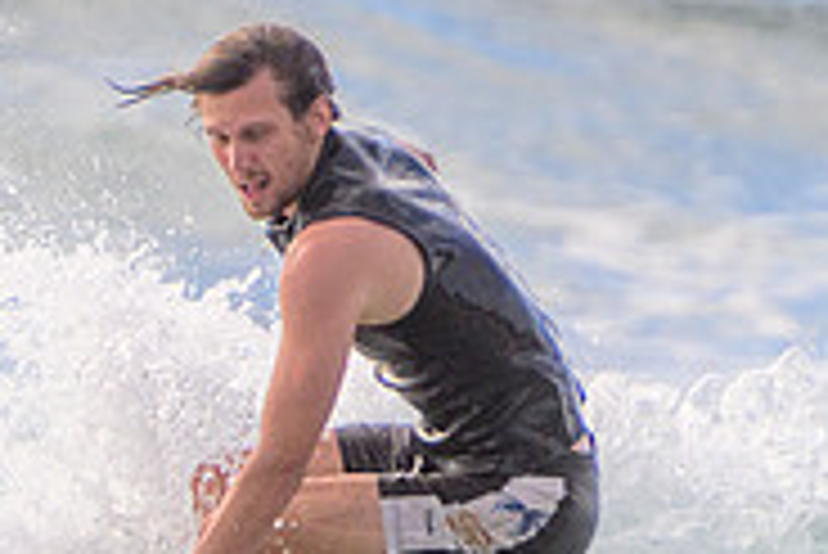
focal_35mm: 1734
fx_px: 39912
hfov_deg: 1.2
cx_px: -373
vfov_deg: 0.8
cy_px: 707
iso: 360
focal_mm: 400
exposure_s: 1/2000
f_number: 5.6
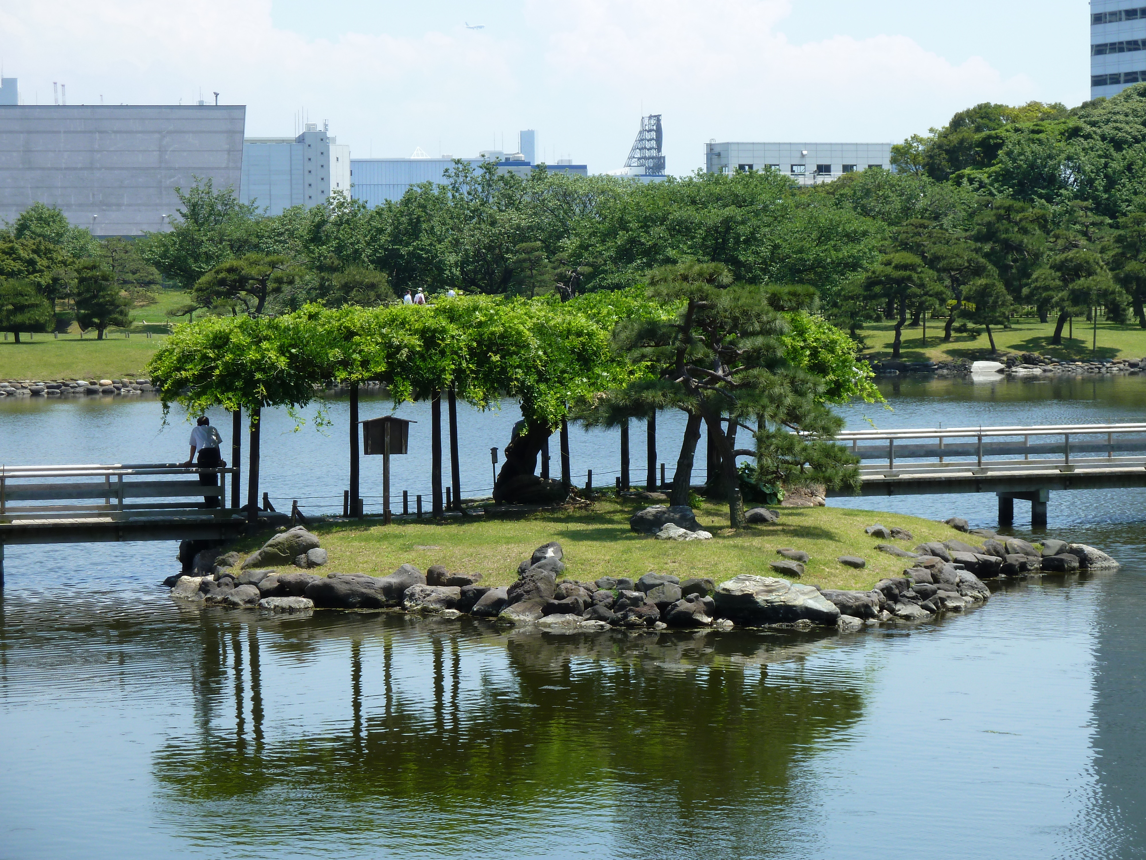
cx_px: 573
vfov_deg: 13.3
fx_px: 3675
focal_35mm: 111
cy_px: 430
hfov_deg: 17.7
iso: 80
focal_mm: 18.2
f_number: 4.4
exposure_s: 1/320
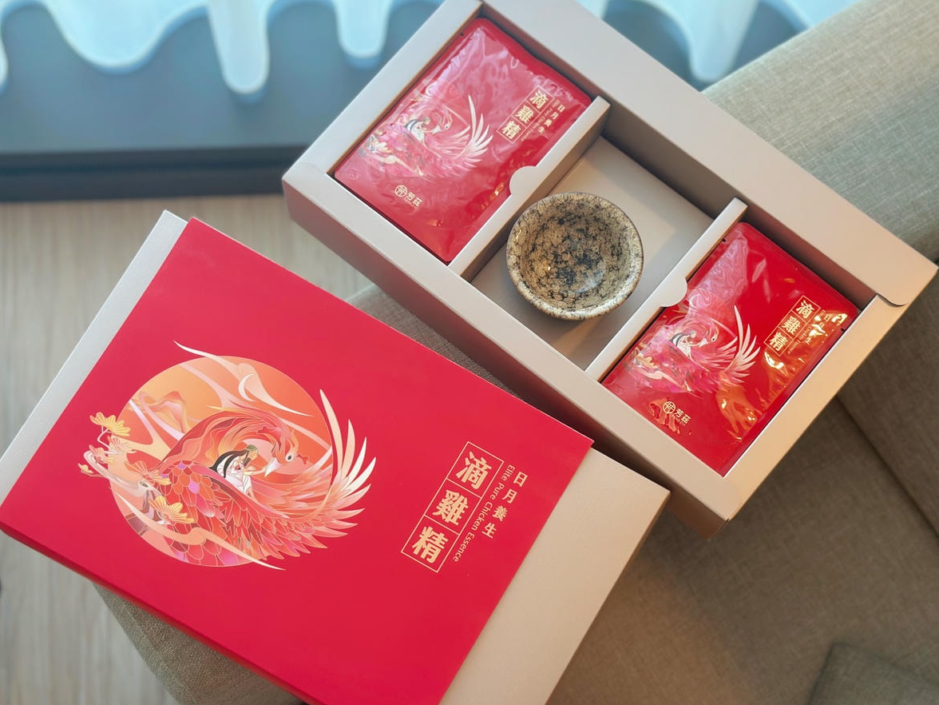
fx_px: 1329
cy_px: 355
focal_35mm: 49
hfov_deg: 38.9
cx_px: 462
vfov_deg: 29.7
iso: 64
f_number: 1.78
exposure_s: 1/128
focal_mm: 6.86
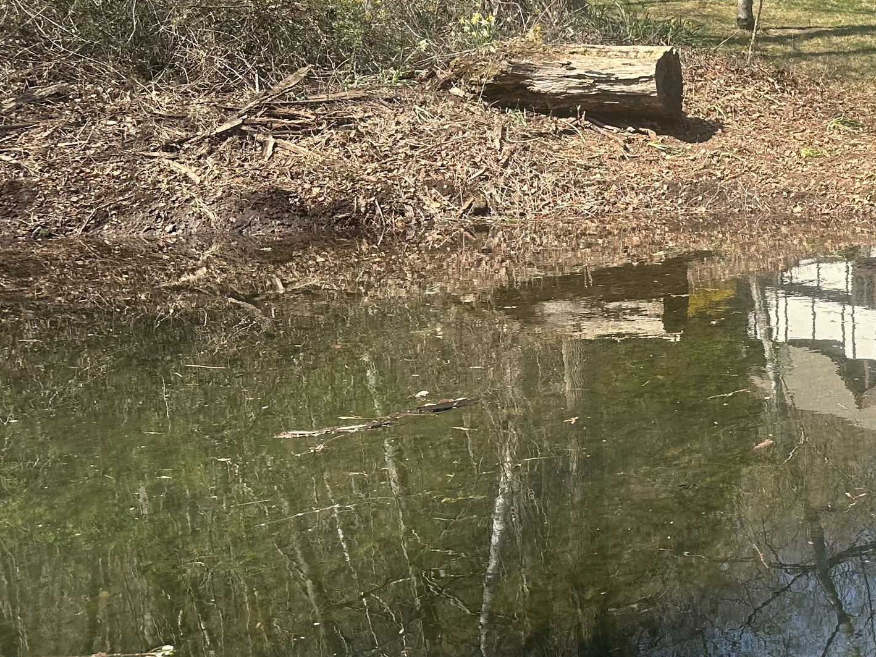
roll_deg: +1.2
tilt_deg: -6.3
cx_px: 878
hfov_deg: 33.6
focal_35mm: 52
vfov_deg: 27.8
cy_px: 211
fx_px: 1316
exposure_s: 1/1412
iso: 80
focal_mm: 6.86
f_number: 1.78
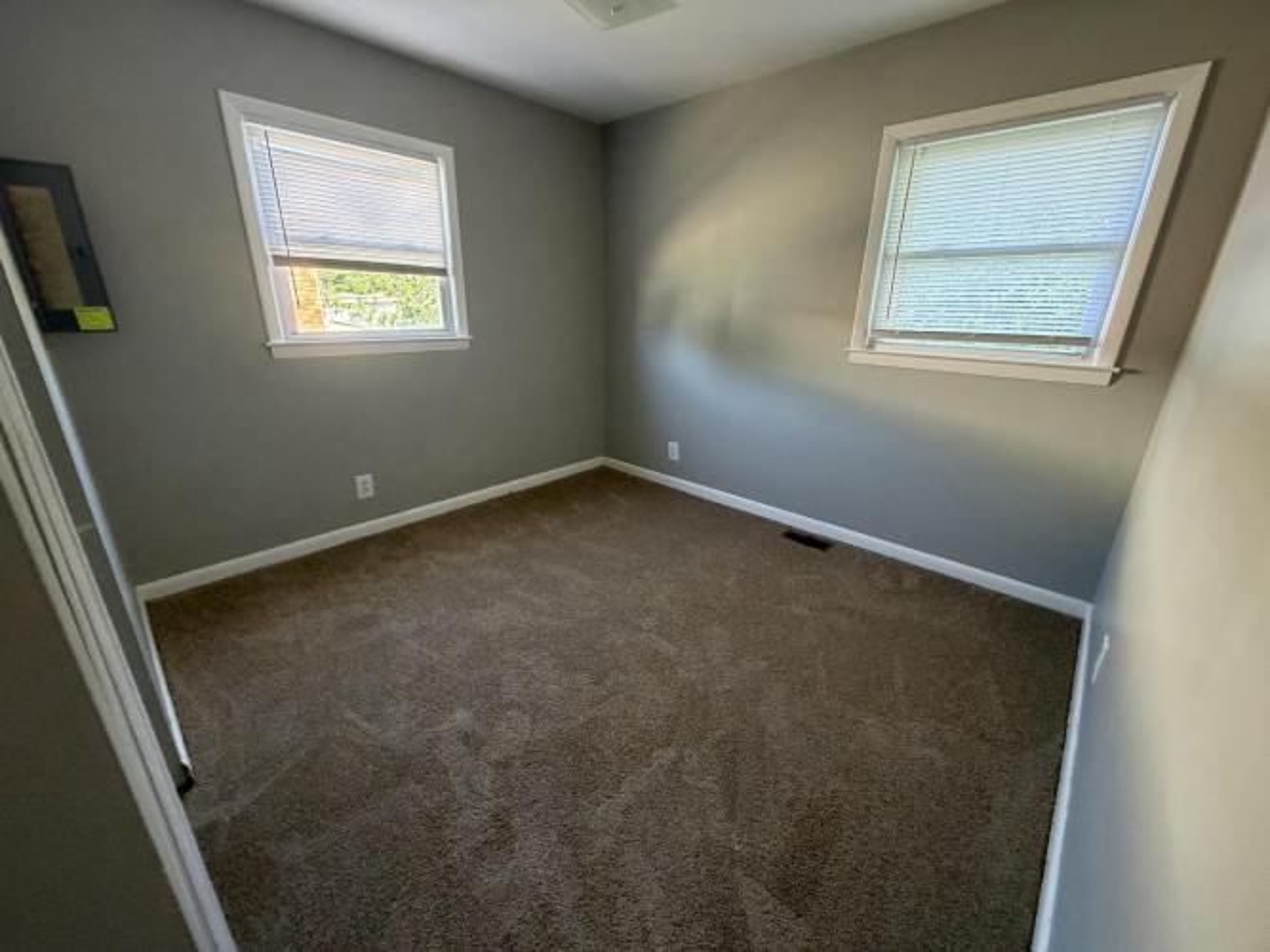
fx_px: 514
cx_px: 635
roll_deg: -0.9
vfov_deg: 85.7
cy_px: 476
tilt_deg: -19.8
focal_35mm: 14
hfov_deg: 102.1
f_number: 2.2
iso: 320
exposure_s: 1/61
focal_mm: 2.22
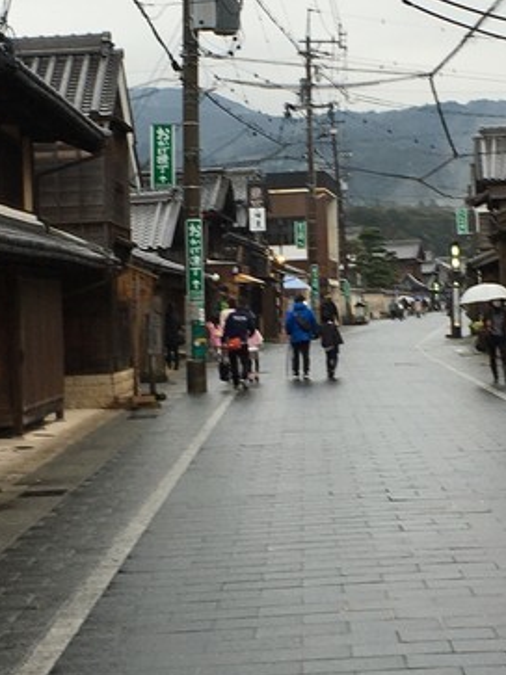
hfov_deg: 15.4
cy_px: 311
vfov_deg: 20.4
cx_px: 309
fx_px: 1872
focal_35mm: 96
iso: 25
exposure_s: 1/152
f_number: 2.2
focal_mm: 4.15
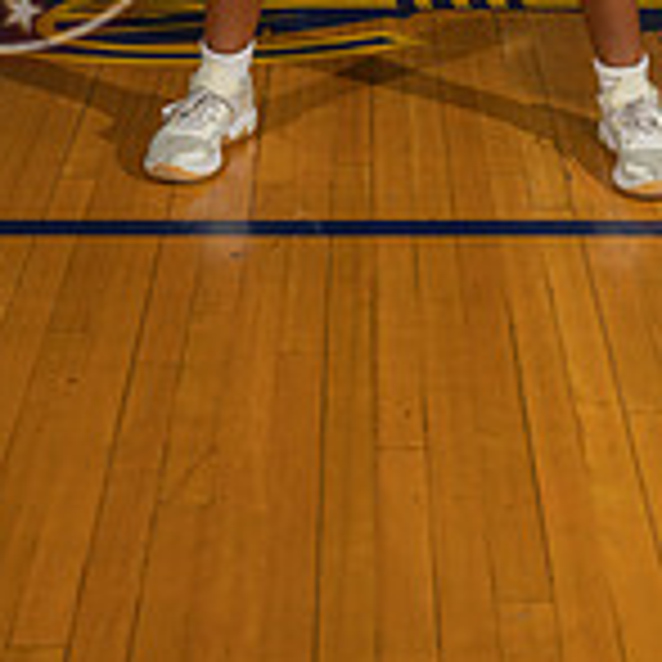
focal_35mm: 99
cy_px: -248
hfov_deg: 17.5
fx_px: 2142
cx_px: 437
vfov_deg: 16.4
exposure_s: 1/200
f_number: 7.1
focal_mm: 38
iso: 160
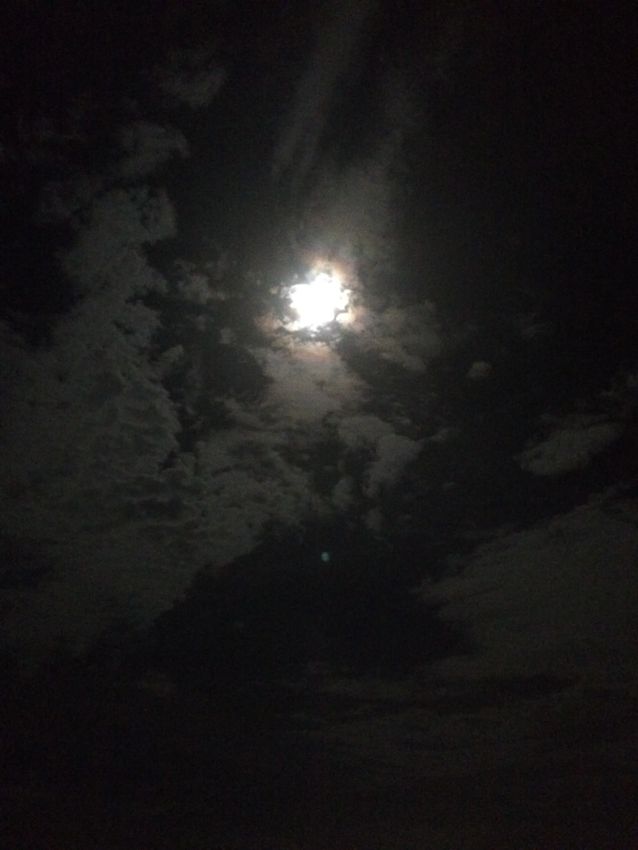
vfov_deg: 60.0
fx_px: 737
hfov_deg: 46.8
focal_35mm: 30
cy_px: 425
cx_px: 319
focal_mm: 4.12
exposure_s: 1/15
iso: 1250
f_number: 2.2
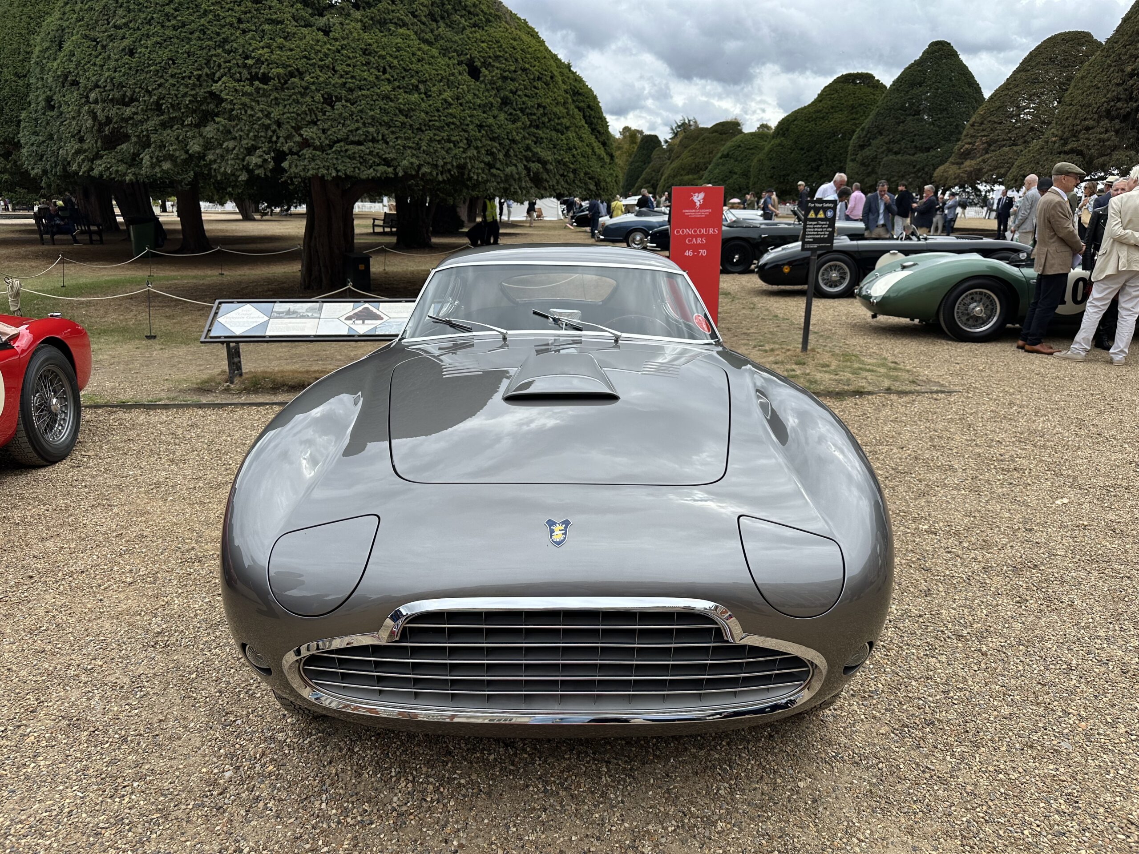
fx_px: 790
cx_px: 570
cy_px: 427
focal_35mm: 24
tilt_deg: -15.2
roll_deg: +0.2
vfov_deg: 56.8
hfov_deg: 71.6
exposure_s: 1/2882
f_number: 1.78
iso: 80
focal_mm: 6.86
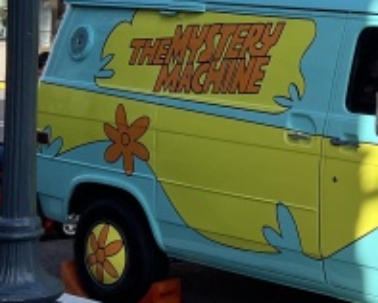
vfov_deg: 14.9
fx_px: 1153
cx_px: 455
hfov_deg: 17.7
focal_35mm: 103
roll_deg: -1.8
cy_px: 61
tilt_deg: -3.2
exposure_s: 1/5587
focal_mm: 5.7
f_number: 1.5
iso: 50
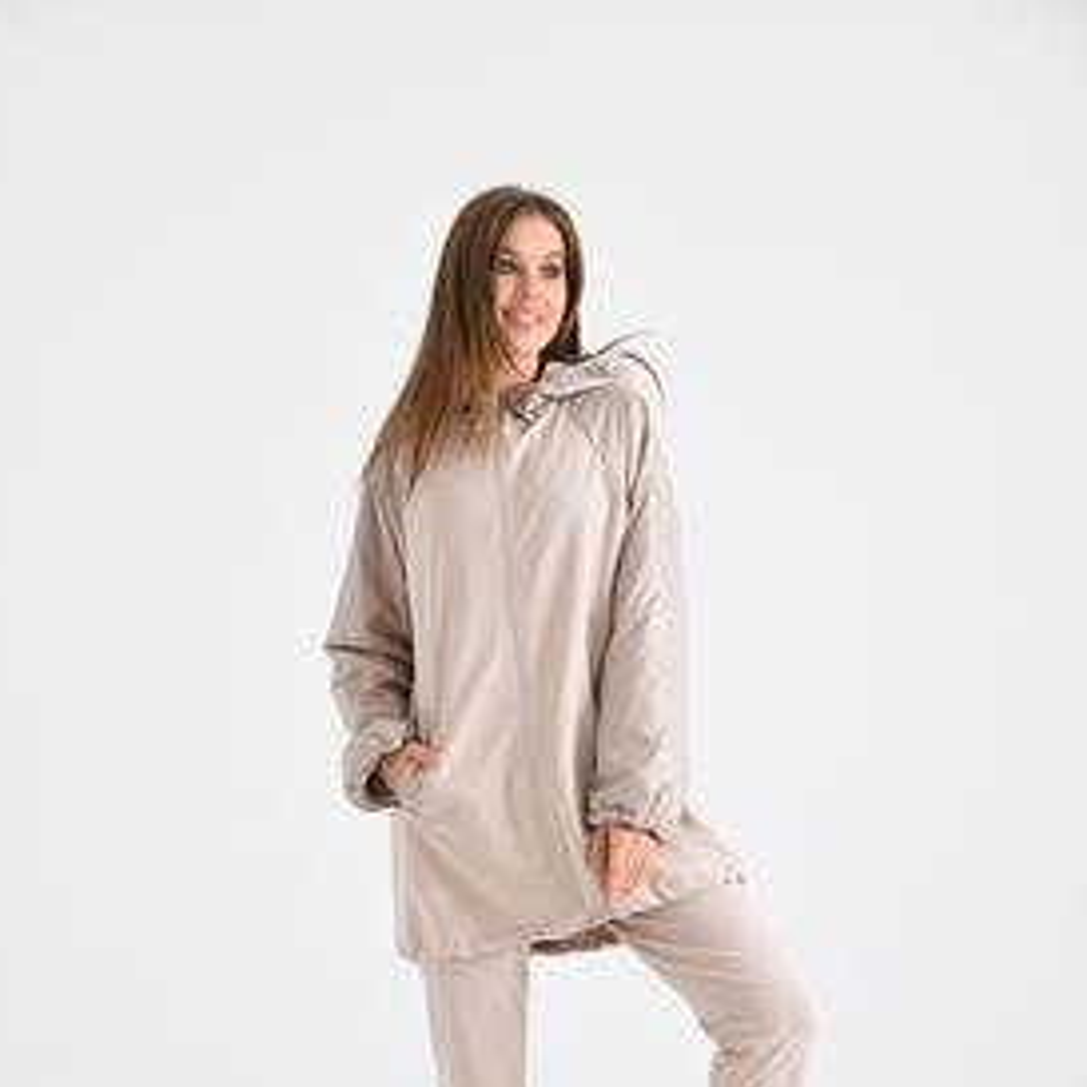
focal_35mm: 77
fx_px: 2736
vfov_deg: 22.2
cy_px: 856
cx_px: 542
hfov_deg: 22.5
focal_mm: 55
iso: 100
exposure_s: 1/125
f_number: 5.6
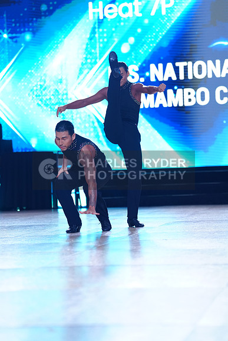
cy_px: 170
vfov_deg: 18.6
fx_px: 1044
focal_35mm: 110
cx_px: 114
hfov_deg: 12.5
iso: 1250
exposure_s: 1/1000
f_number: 2.8
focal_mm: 110
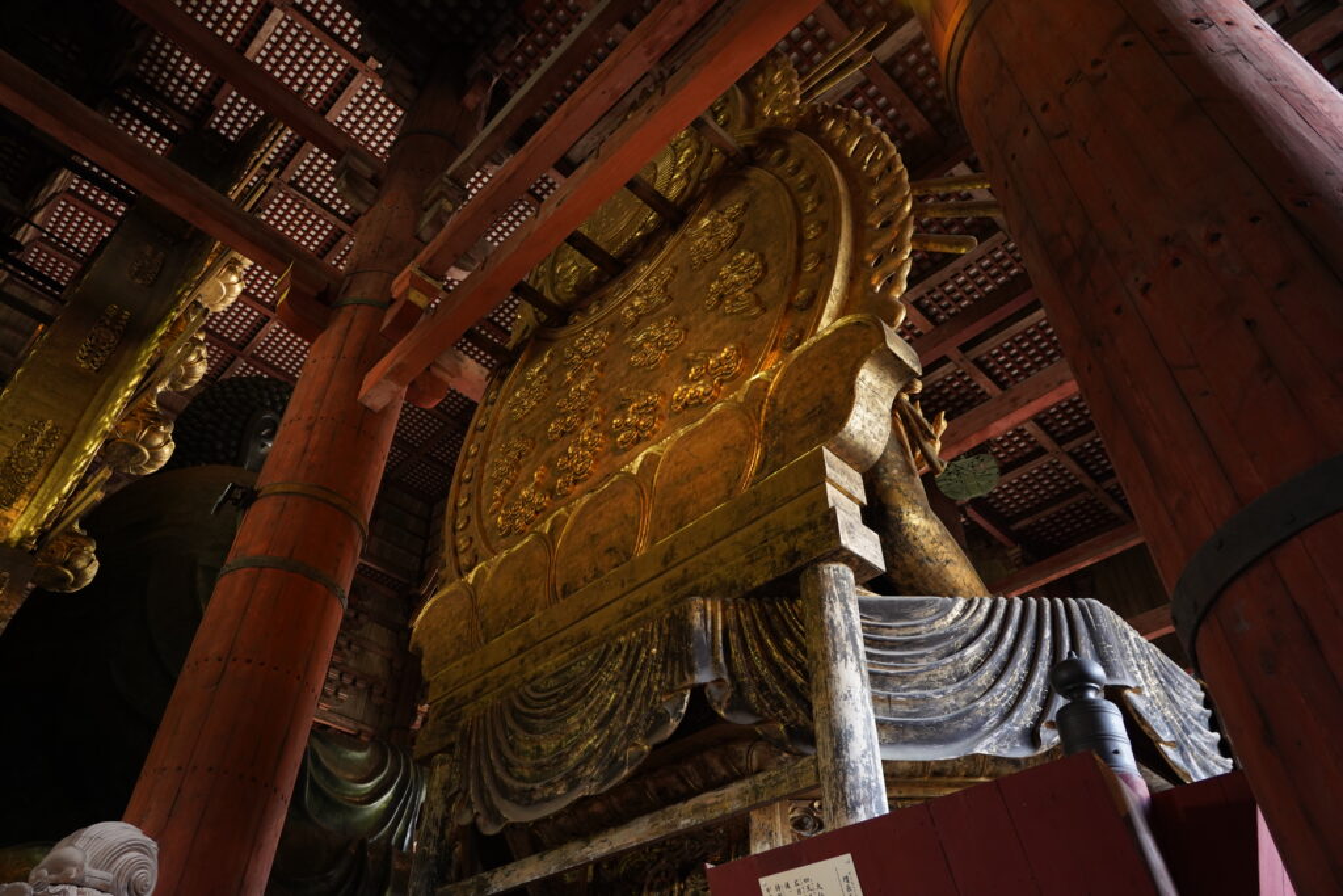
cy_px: 448
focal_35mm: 24
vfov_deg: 53.1
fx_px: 895
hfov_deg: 73.7
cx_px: 672
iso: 1000
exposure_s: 1/30
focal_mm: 24
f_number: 4
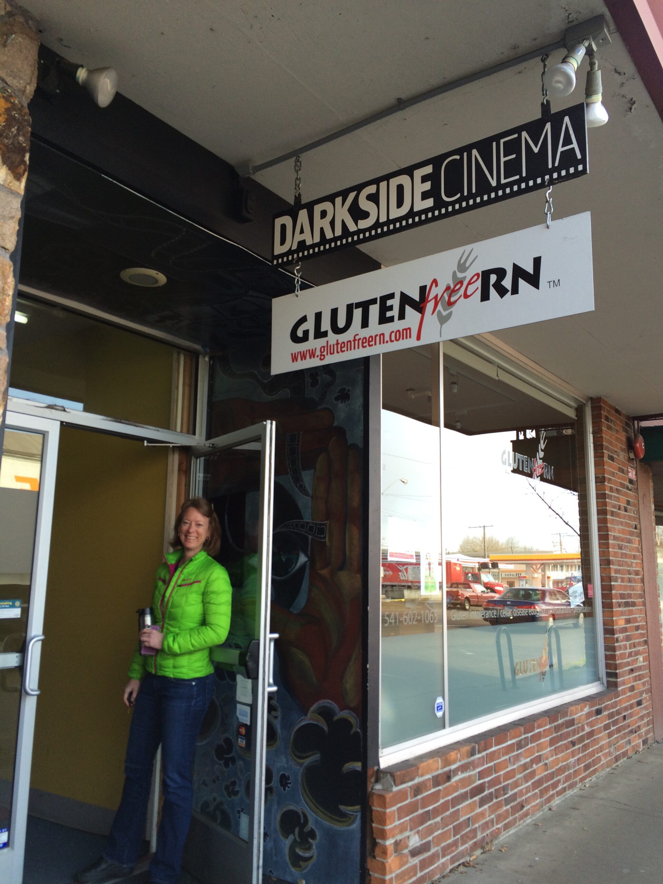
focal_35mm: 29
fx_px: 741
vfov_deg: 61.7
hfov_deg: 48.2
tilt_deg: +9.5
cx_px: 332
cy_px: 442
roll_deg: -1.9
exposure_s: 1/120
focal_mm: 4.15
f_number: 2.2
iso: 40
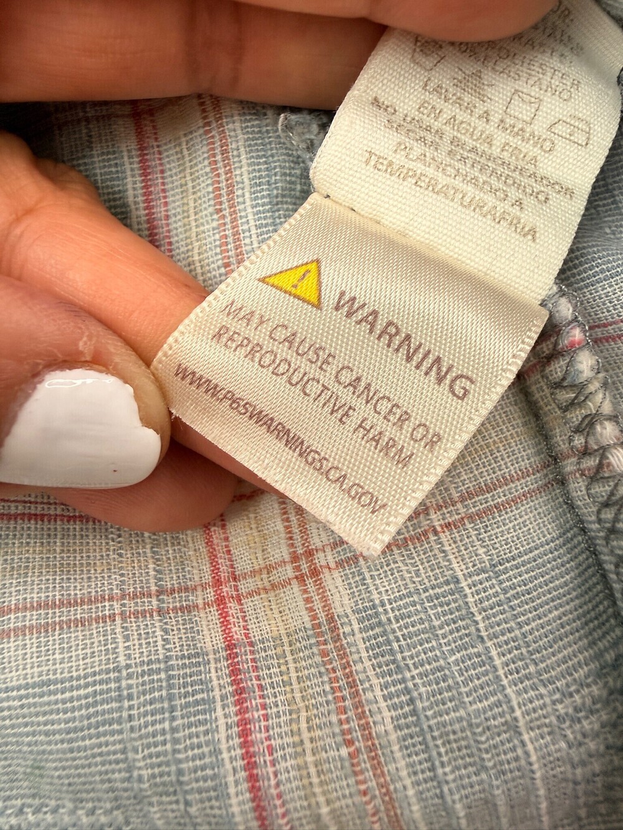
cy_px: 415
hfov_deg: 56.8
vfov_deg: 71.6
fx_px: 576
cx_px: 312
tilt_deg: -70.9
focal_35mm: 24
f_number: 2.2
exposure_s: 1/120
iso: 160
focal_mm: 2.22
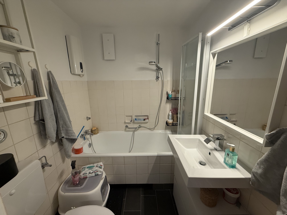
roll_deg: +0.6
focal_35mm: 14
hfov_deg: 102.1
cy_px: 108
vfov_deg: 85.7
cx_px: 144
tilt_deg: -12.1
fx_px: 116
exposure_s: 1/100
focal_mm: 2.22
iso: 200
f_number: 2.2
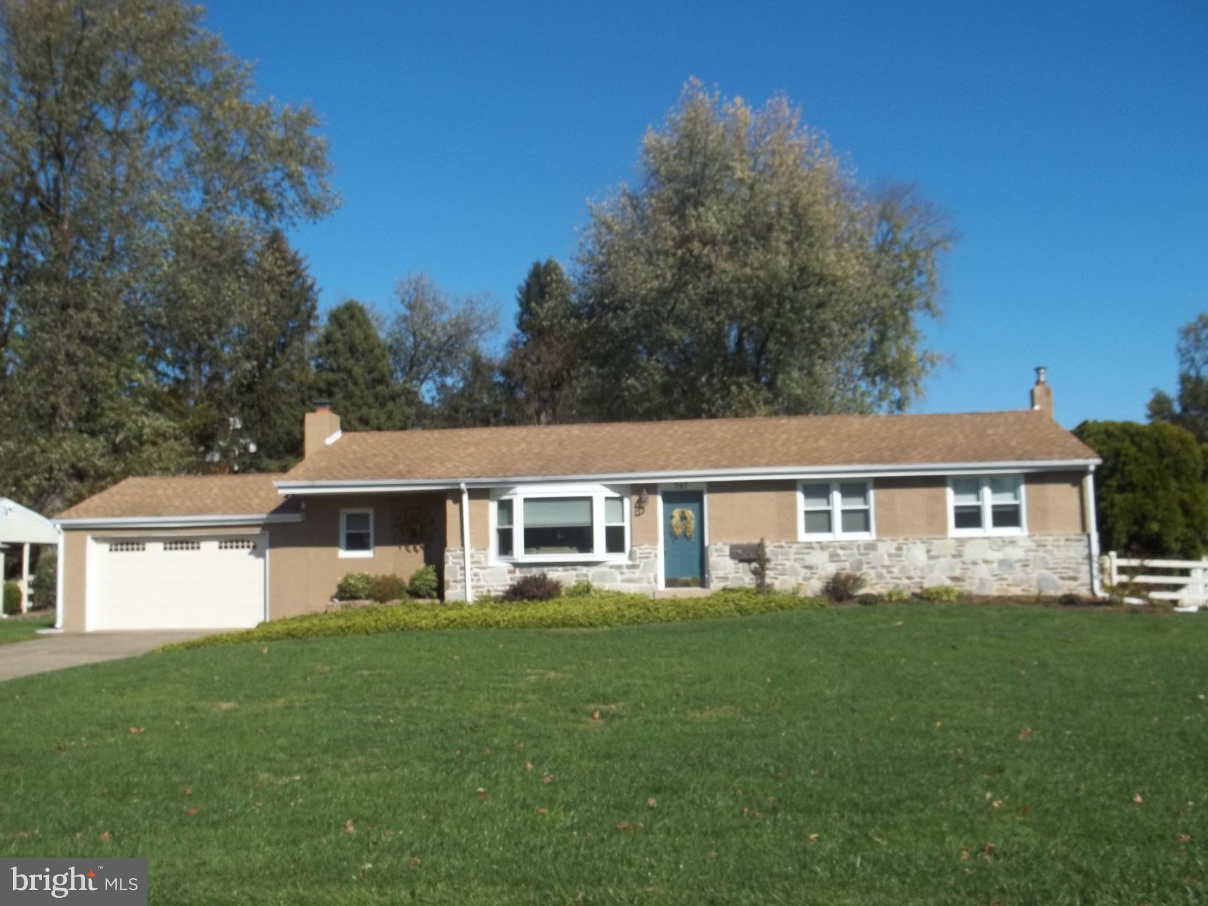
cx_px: 604
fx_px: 1152
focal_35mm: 33
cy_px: 453
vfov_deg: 42.9
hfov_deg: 55.4
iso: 64
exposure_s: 1/200
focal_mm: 5.9
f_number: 8
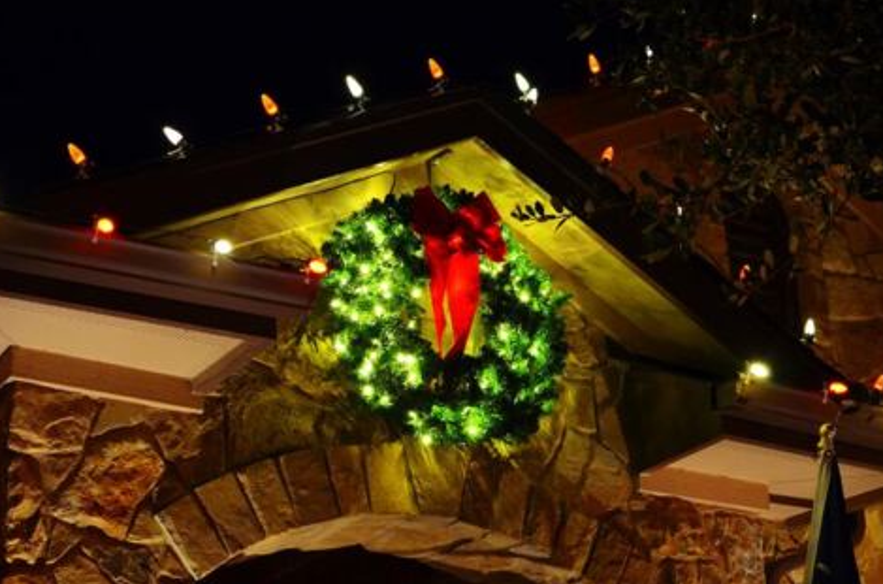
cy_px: 351
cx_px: 401
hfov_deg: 28.3
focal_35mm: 72
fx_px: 1753
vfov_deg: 18.9
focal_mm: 35
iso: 800
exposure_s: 1/8
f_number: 3.5
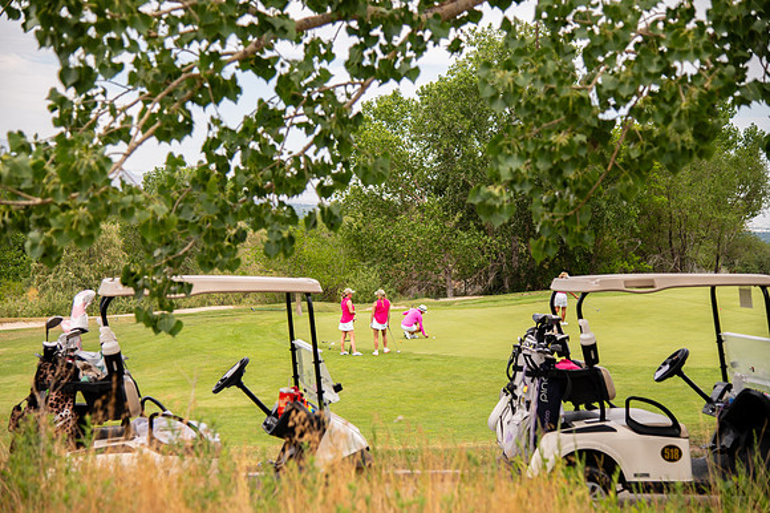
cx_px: 378
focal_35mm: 64
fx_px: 1367
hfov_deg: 31.5
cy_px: 256
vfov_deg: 21.2
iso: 200
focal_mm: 62
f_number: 4
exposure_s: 1/1600
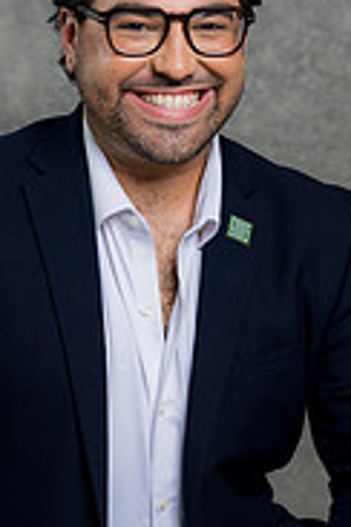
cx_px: 201
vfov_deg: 9.8
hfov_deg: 6.6
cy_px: 400
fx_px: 3056
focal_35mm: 209
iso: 125
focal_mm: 85
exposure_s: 1/200
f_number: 5
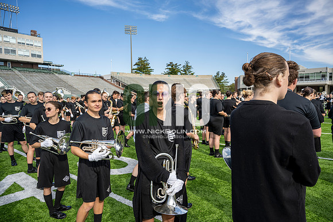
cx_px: 166
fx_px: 222
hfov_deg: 73.7
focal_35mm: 24
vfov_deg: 53.2
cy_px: 111
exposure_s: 1/250
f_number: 4.5
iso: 64
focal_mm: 24
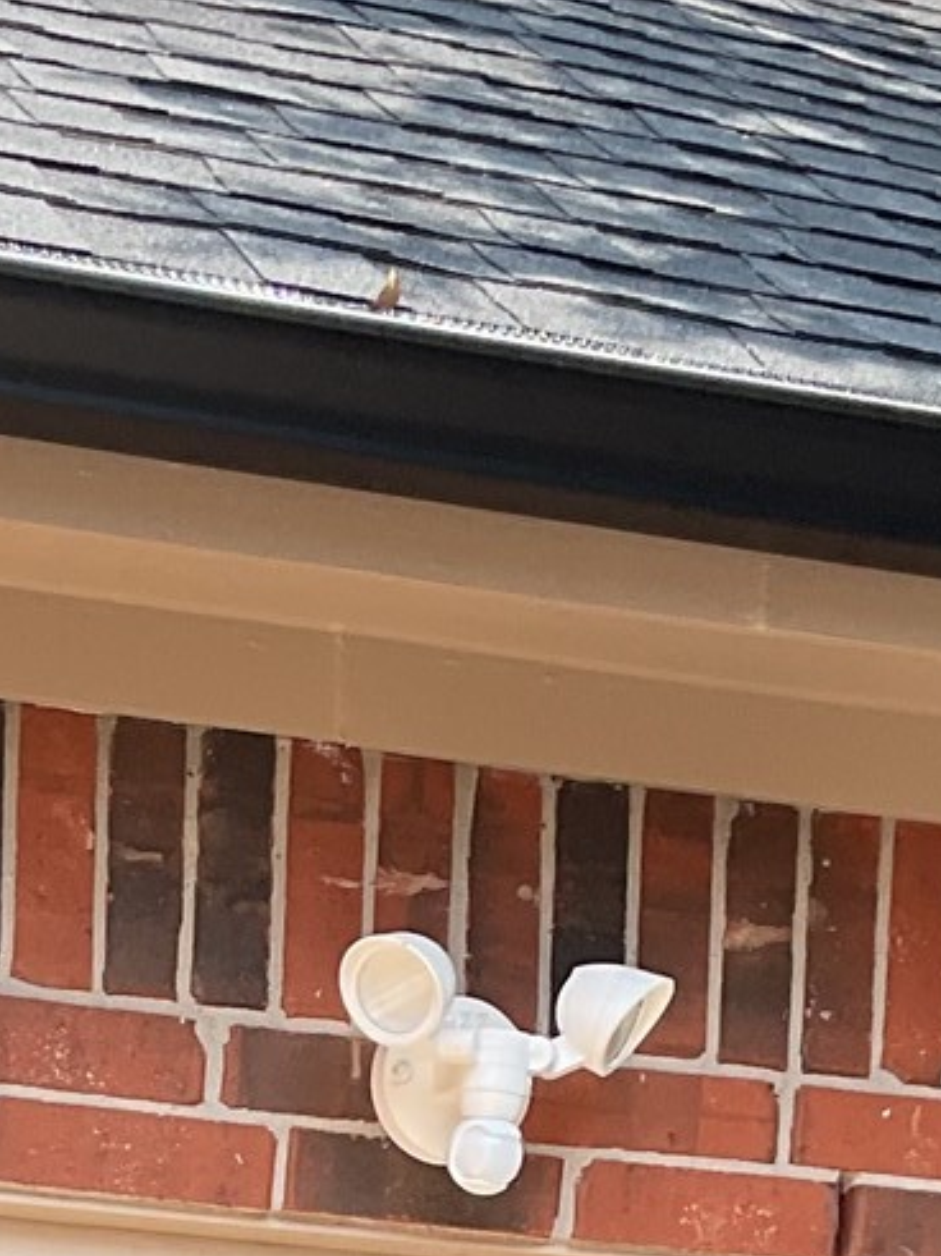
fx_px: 4388
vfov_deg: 14.7
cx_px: 156
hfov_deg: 12.2
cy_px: 2108
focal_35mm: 121
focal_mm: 3
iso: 16
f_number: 1.8
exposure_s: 1/279
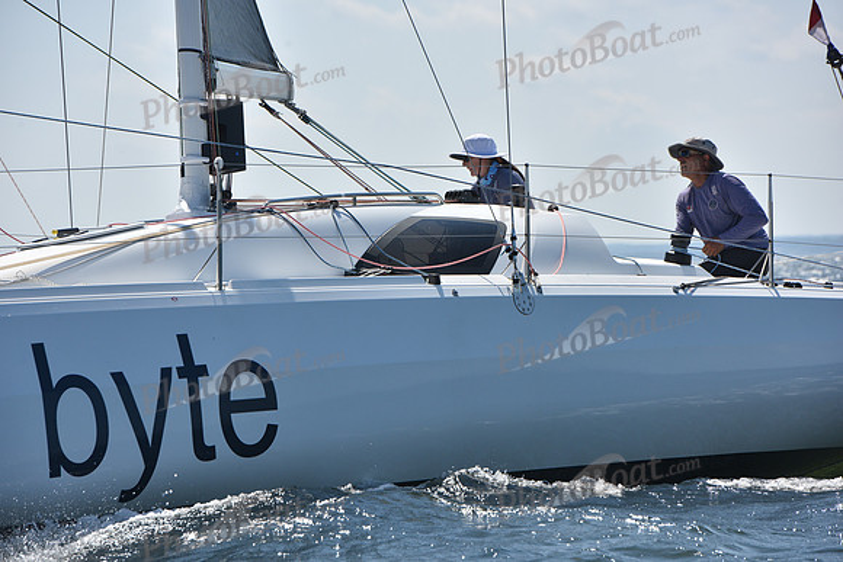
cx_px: 422
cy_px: 281
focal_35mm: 195
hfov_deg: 10.5
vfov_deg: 7.0
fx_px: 4567
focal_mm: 195
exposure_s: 1/1250
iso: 320
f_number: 9
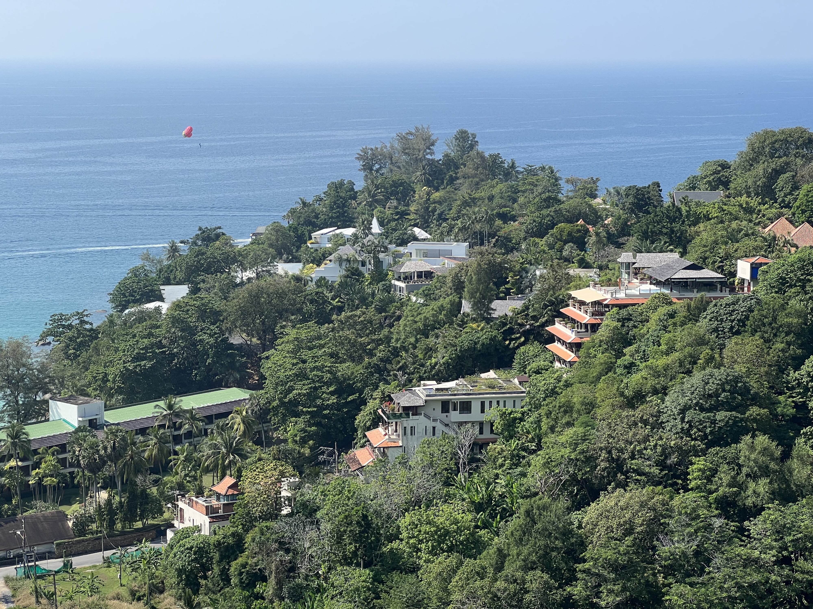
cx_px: 406
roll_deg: +0.4
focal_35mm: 77
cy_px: 304
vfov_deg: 19.1
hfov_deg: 25.3
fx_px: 1808
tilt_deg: -7.5
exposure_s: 1/943
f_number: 2.8
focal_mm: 9
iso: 32
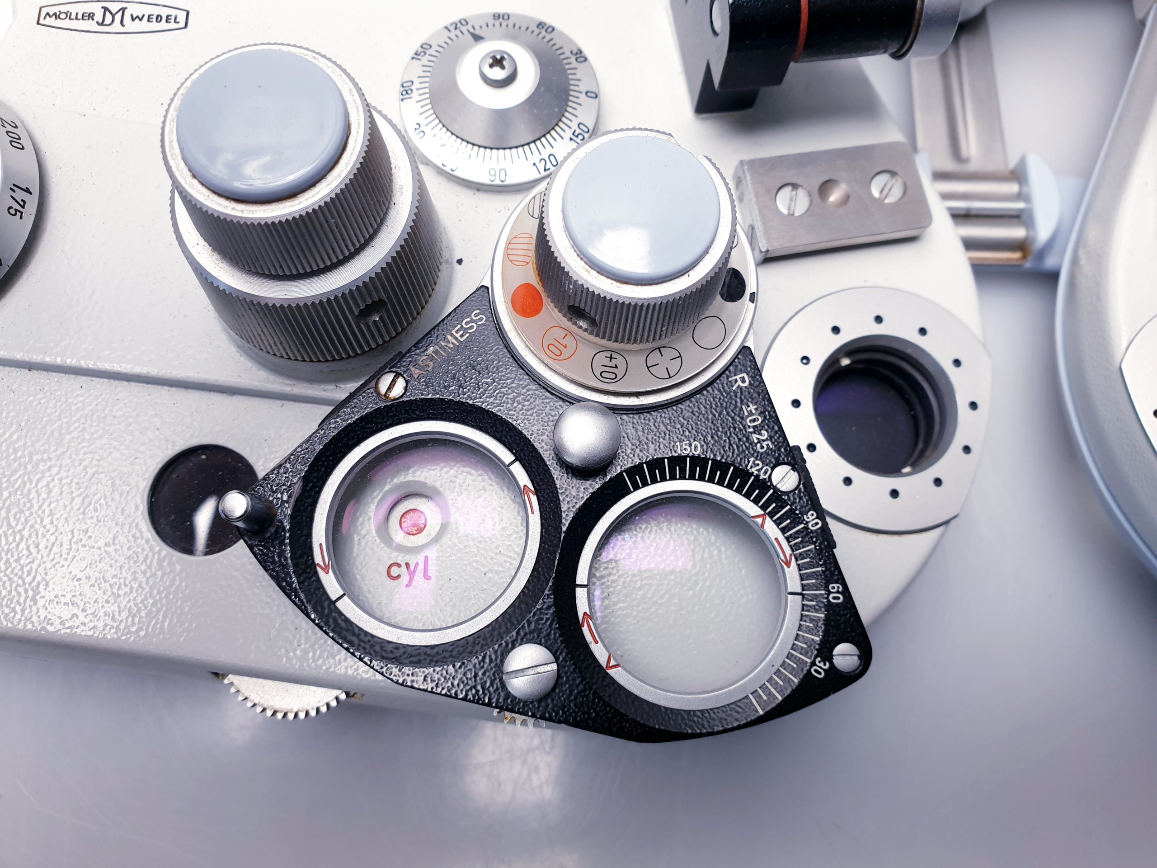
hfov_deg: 67.3
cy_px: 434
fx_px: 869
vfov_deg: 53.1
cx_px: 578
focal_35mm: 26
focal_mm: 4.3
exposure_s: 1/100
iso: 80
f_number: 2.4
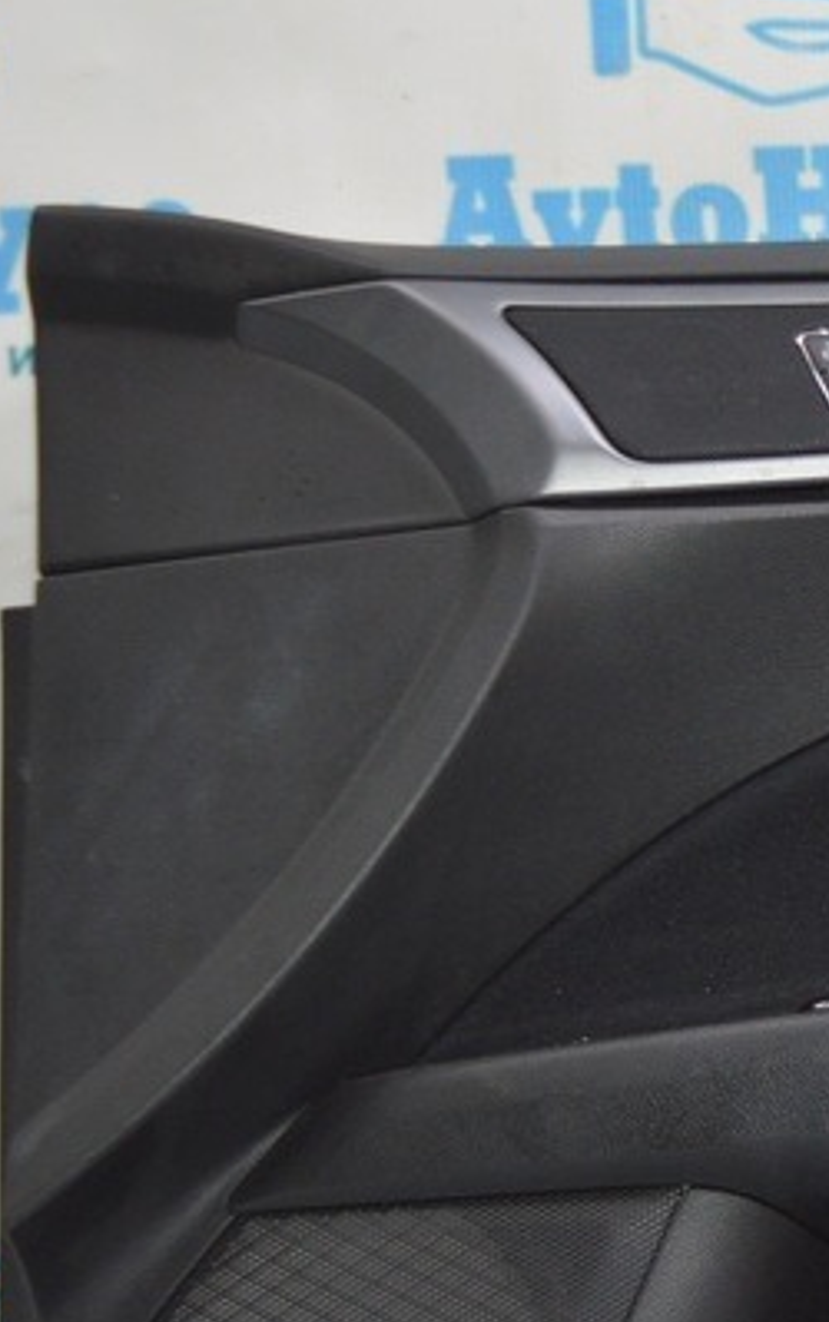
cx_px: 1180
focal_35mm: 94
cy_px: 936
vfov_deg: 21.9
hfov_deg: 13.3
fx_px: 3392
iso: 400
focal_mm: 24
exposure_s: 1/60
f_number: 4
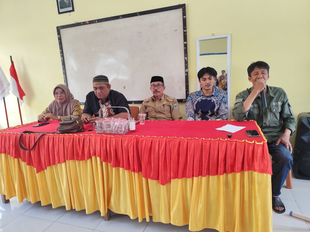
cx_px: 155
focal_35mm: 23
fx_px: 206
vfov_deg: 58.9
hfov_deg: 73.9
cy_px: 116
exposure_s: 1/50
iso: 200
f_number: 1.65
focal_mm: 6.19
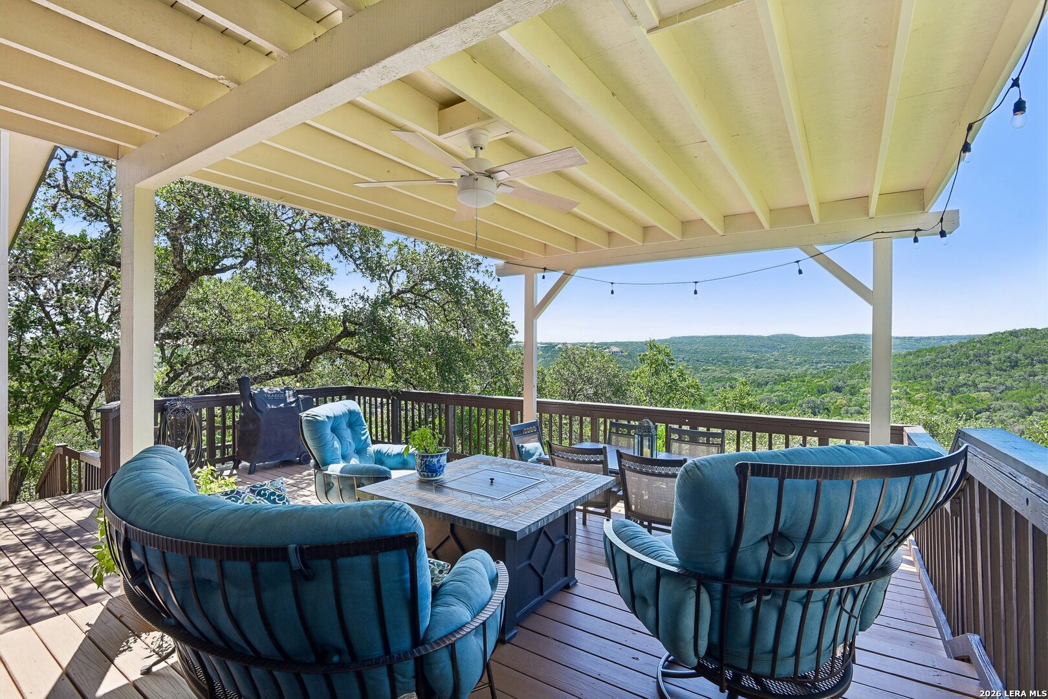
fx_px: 466
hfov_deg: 96.7
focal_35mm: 16
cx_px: 524
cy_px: 350
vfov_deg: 73.7
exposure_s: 1/100
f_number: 8
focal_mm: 16
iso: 400
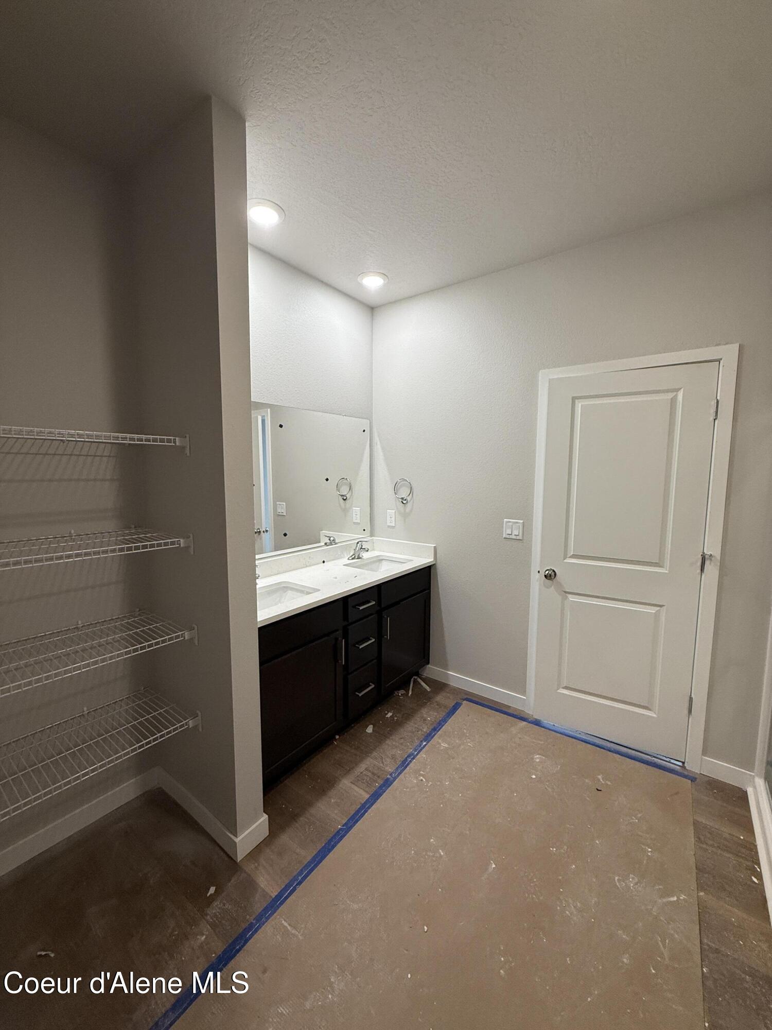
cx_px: 386
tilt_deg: -4.3
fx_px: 416
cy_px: 515
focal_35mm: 14
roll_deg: -0.3
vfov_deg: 102.1
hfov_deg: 85.7
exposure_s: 1/120
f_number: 2.2
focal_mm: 2.22
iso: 160
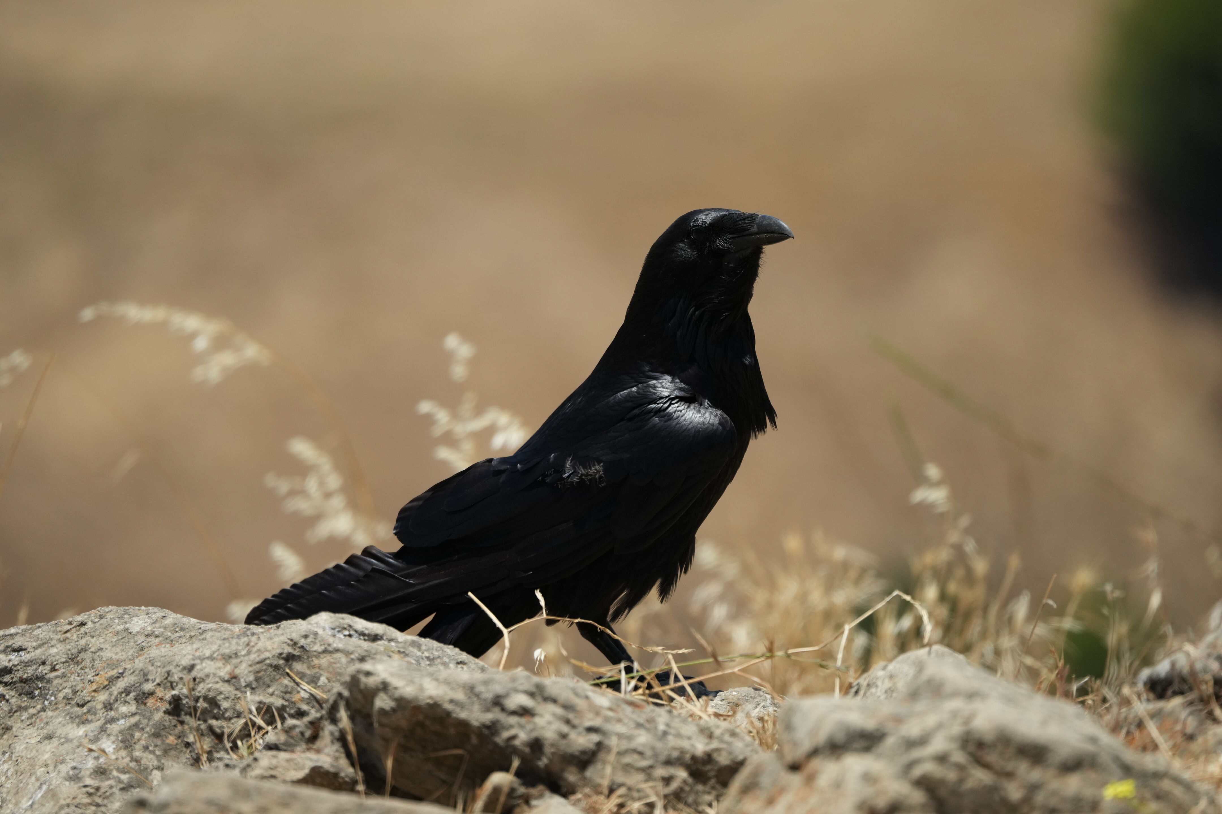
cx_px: 611
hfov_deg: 5.2
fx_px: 13577
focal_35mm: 400
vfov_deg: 3.4
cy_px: 407
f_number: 6.3
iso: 800
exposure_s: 1/3200
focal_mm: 400
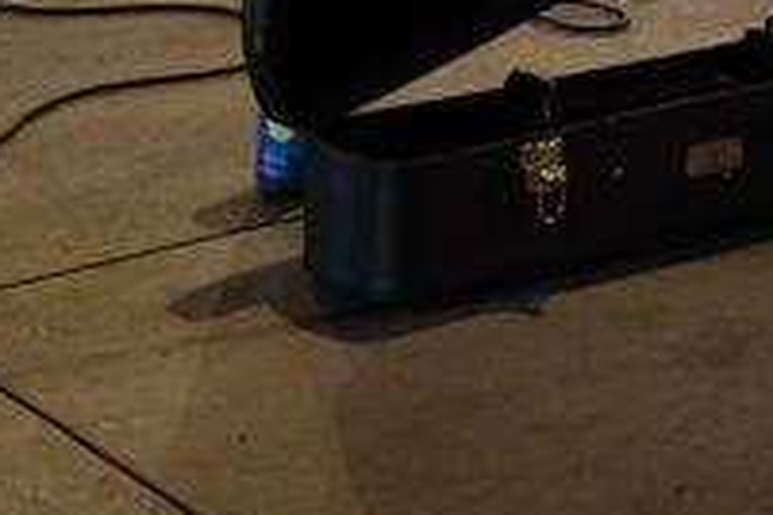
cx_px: 750
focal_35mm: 209
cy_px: -842
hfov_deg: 9.8
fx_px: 4487
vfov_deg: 6.2
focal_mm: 23
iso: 500
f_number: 2.8
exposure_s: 1/5
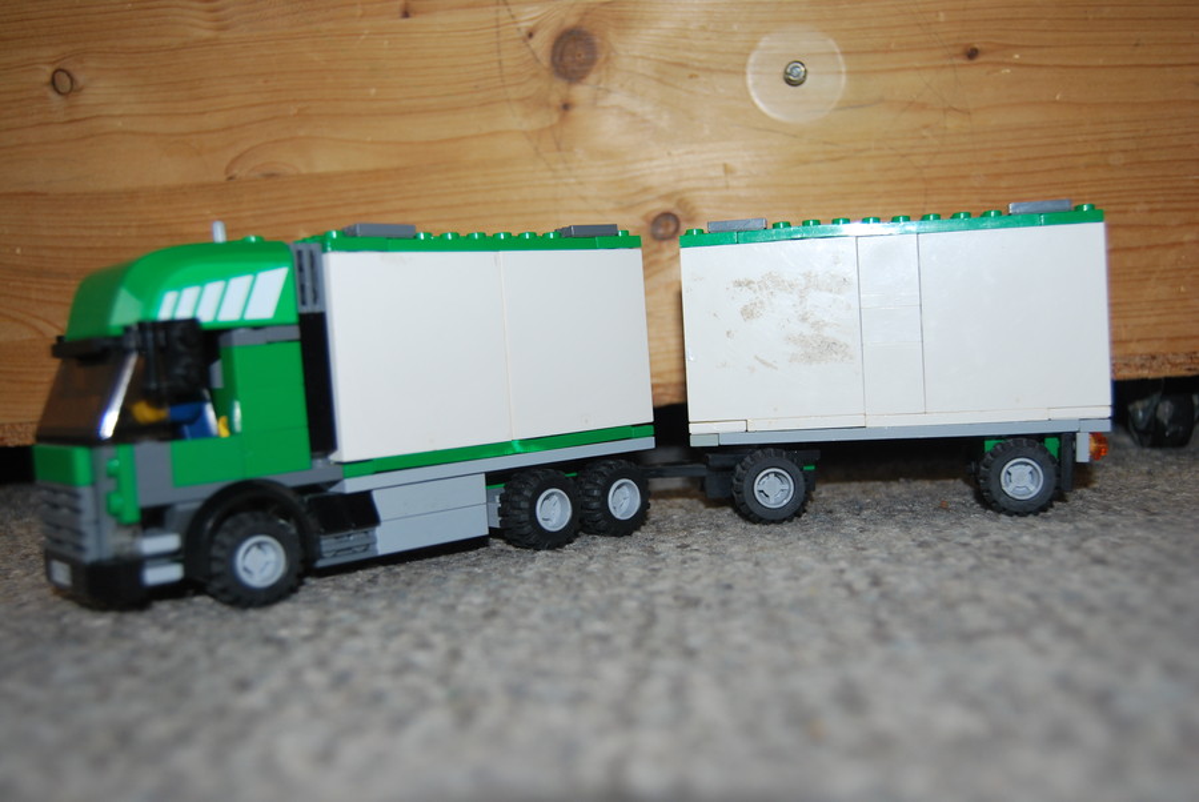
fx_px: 1300
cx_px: 600
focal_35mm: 39
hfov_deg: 49.5
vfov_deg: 34.3
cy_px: 401
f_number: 4
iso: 200
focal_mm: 26
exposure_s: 1/60
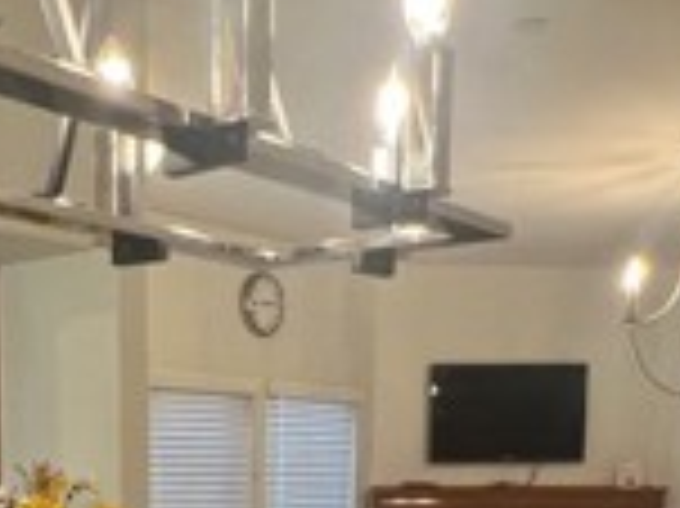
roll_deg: -0.2
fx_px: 1080
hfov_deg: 34.2
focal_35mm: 55
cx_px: 171
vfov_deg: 23.4
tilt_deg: -9.9
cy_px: 665
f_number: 1.8
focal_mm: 1.57
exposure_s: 1/60
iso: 125
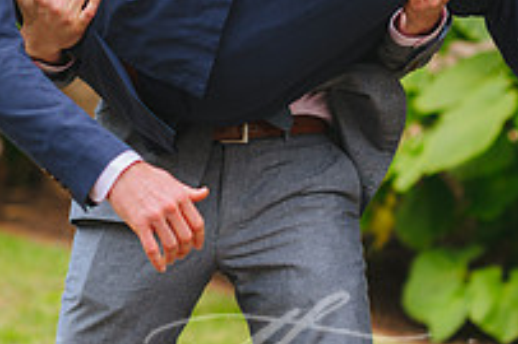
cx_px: 274
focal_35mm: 188
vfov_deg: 7.2
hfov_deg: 10.9
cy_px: -102
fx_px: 2703
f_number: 2.2
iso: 200
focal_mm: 85
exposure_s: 1/2000
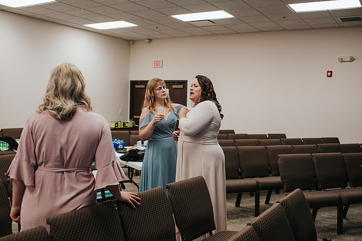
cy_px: 120
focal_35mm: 39
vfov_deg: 34.3
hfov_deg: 49.6
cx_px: 199
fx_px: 391
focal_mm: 35
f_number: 2.8
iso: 560
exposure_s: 1/125
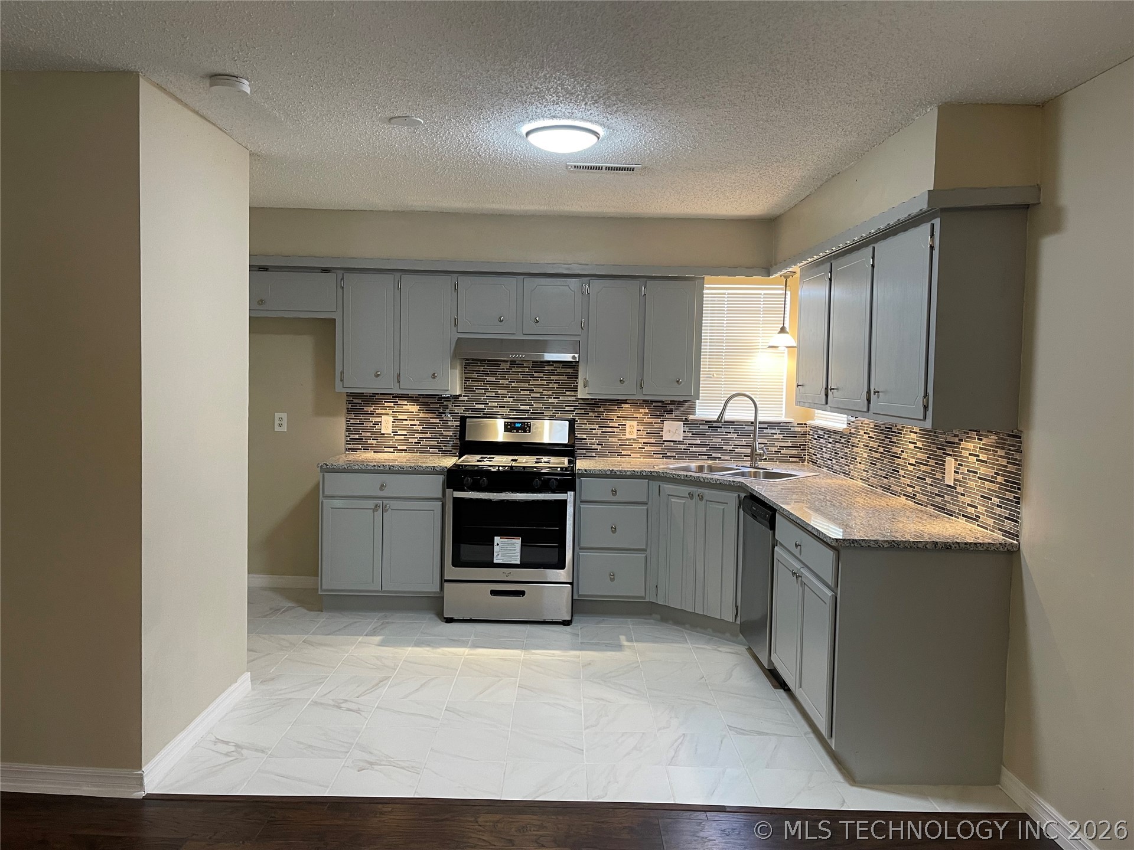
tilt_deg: -3.2
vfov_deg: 53.1
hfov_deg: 67.3
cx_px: 567
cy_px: 425
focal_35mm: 26
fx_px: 852
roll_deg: -1.2
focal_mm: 5.1
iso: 160
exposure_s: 1/60
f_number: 1.6
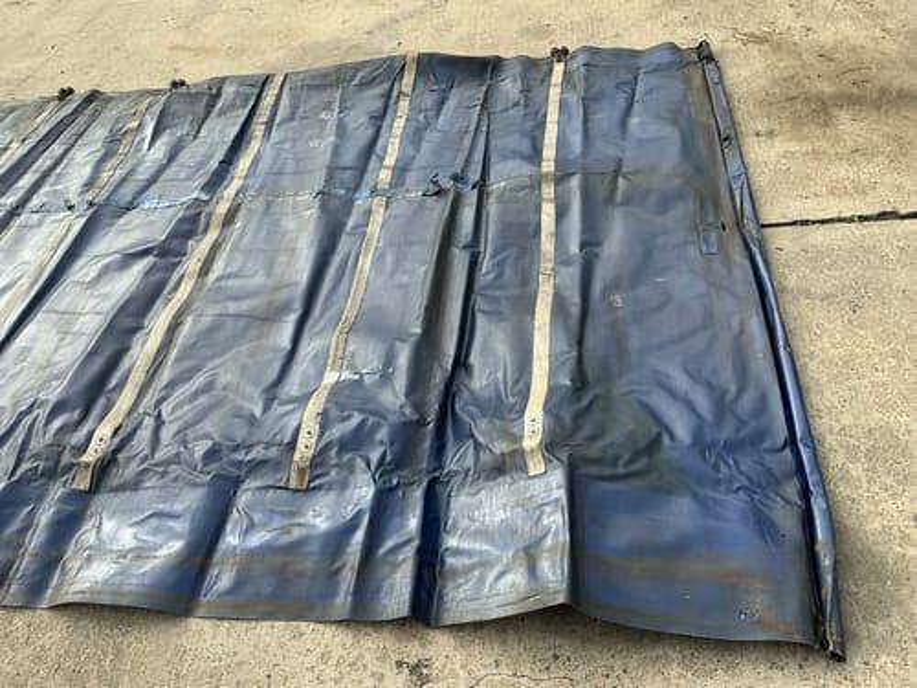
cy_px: 344
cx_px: 458
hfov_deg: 63.4
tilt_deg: -36.8
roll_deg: +11.8
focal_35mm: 28
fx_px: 742
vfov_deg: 49.7
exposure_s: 1/674
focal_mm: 3
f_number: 1.8
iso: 25
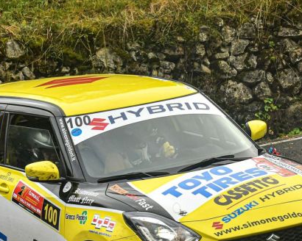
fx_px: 2332
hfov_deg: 7.4
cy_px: 184
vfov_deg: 5.9
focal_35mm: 261
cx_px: 158
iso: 640
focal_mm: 95
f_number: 5.6
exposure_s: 1/800
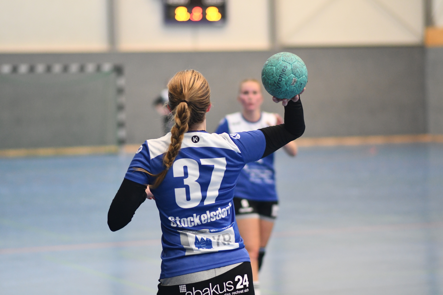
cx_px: 222
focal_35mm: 127
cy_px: 148
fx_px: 1563
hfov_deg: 16.1
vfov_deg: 10.8
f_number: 2
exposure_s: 1/500
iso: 1800
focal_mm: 85
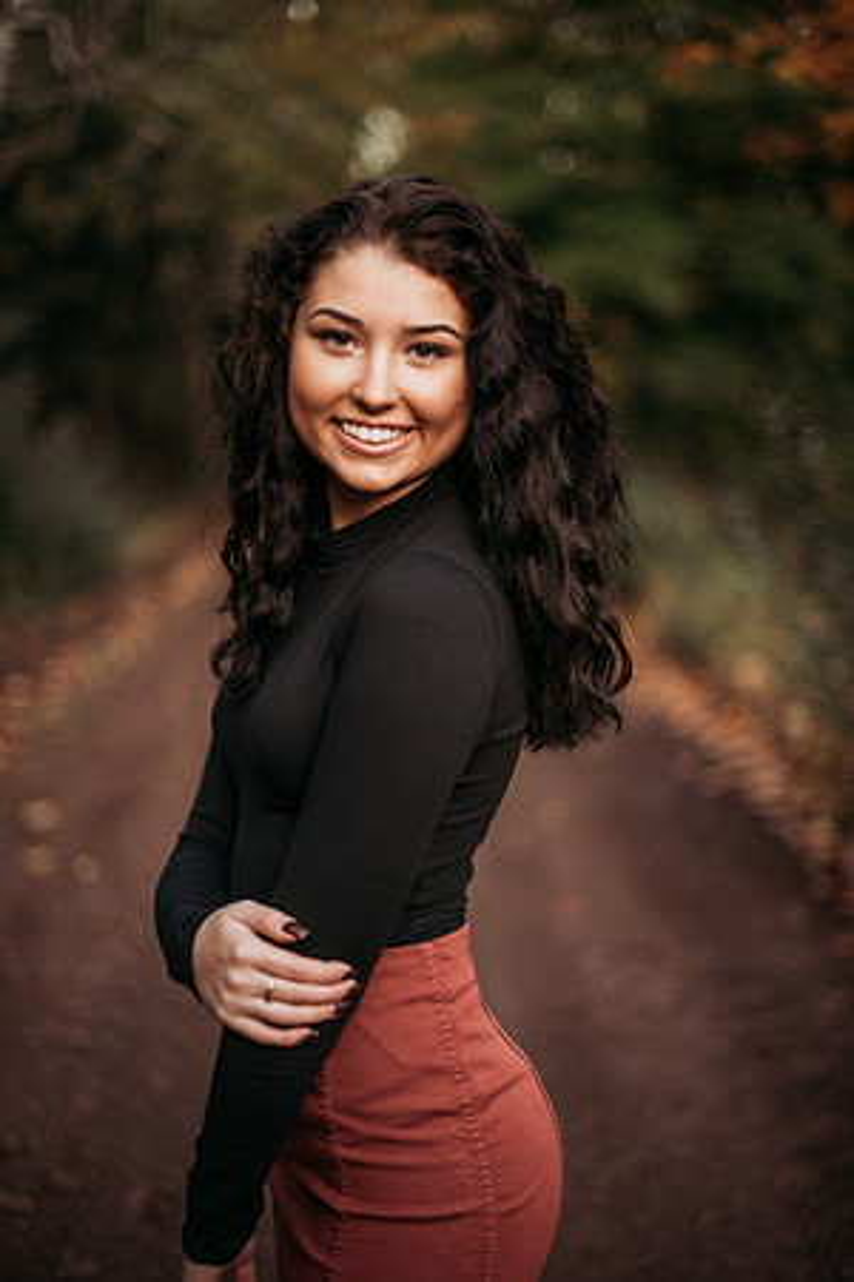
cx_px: 427
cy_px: 641
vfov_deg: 39.6
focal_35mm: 50
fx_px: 1779
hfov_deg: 27.0
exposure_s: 1/160
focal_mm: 50
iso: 125
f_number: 1.4
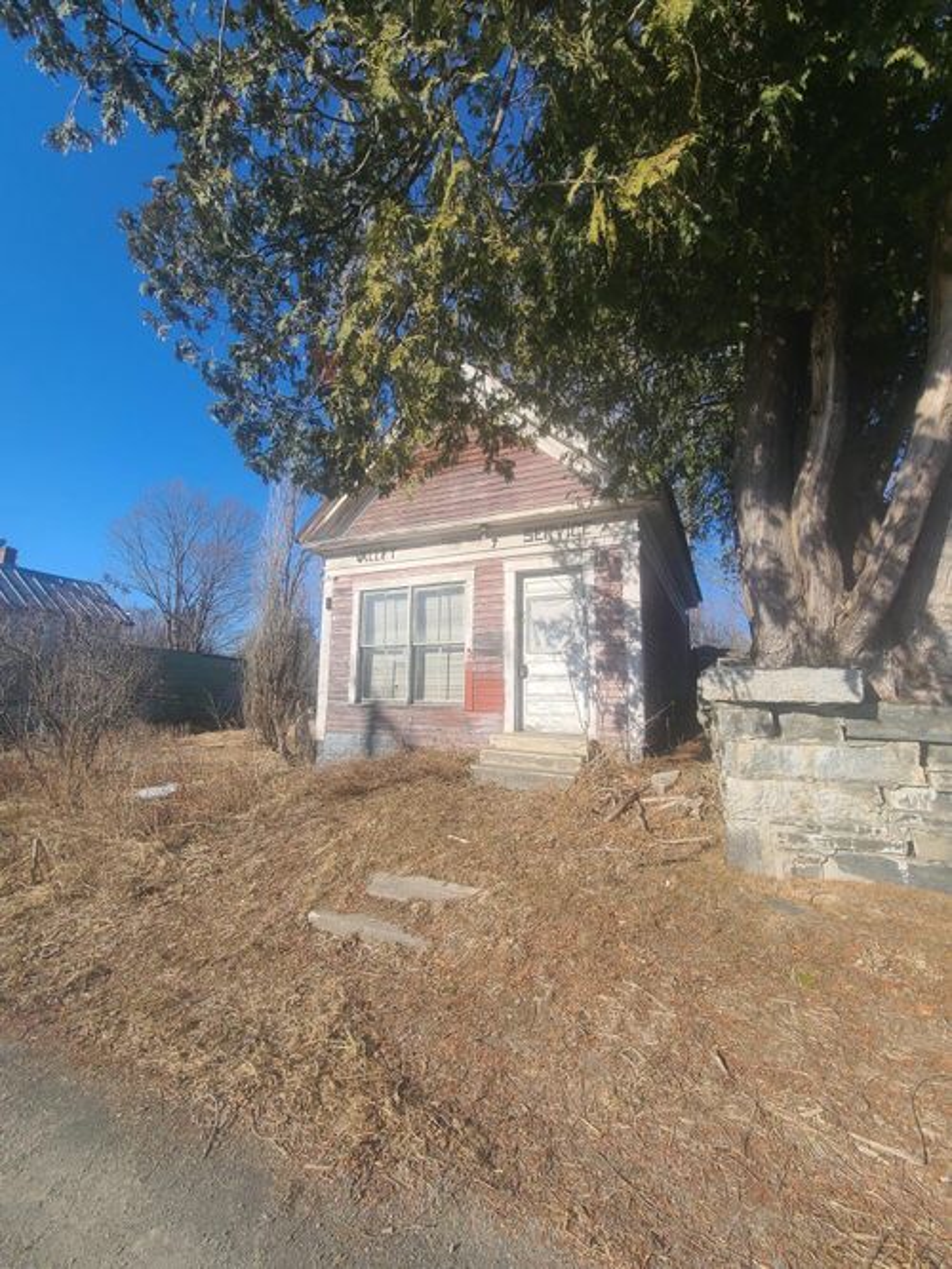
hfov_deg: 89.9
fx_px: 477
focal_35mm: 13
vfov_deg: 106.2
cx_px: 476
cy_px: 634
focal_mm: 2.2
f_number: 2.2
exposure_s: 1/1445
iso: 50
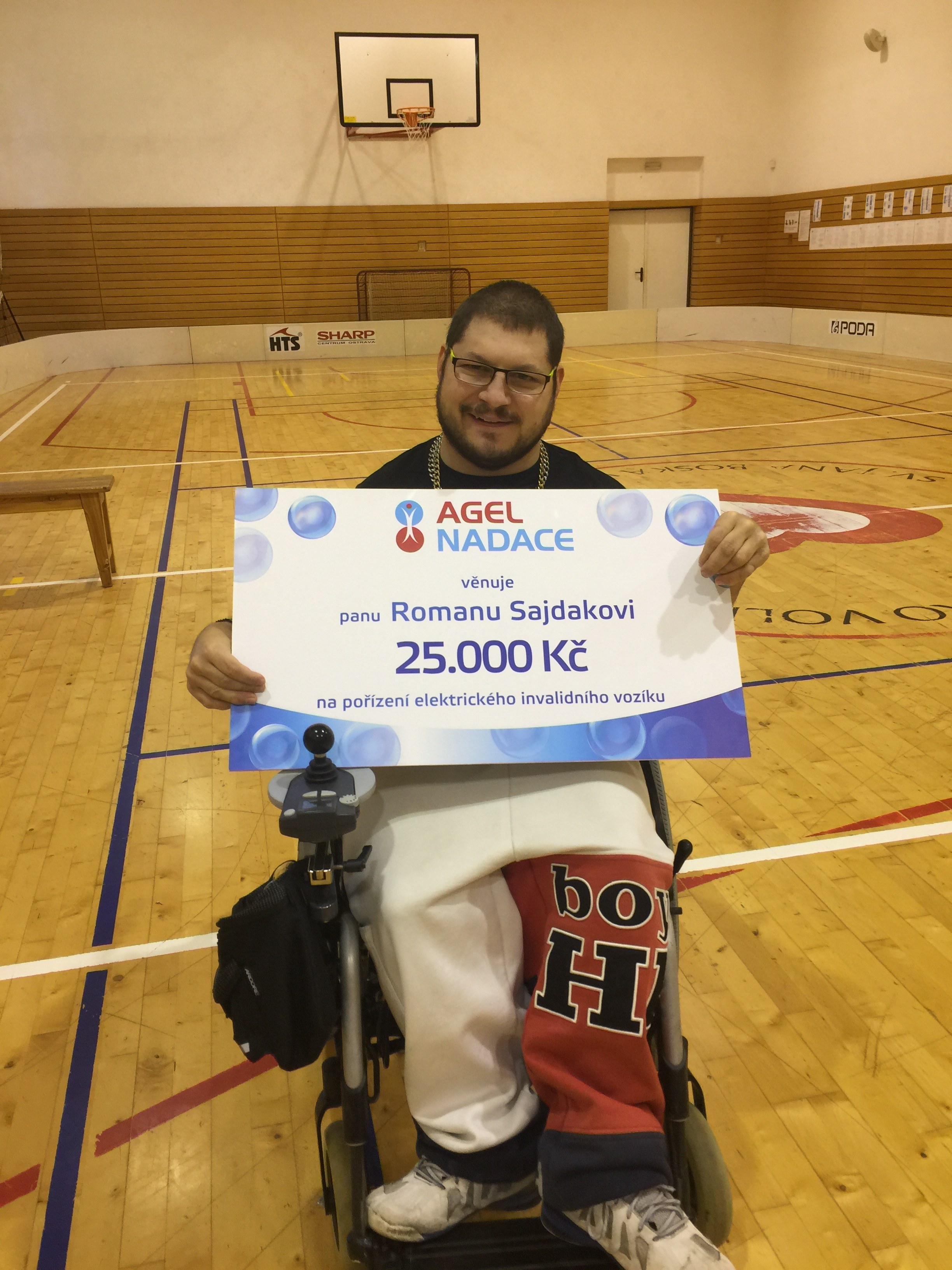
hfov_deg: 48.2
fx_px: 1063
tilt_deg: -20.0
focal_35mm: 29
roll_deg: -0.1
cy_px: 635
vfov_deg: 61.7
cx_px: 476
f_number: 2.2
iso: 32
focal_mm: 4.15
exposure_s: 1/33
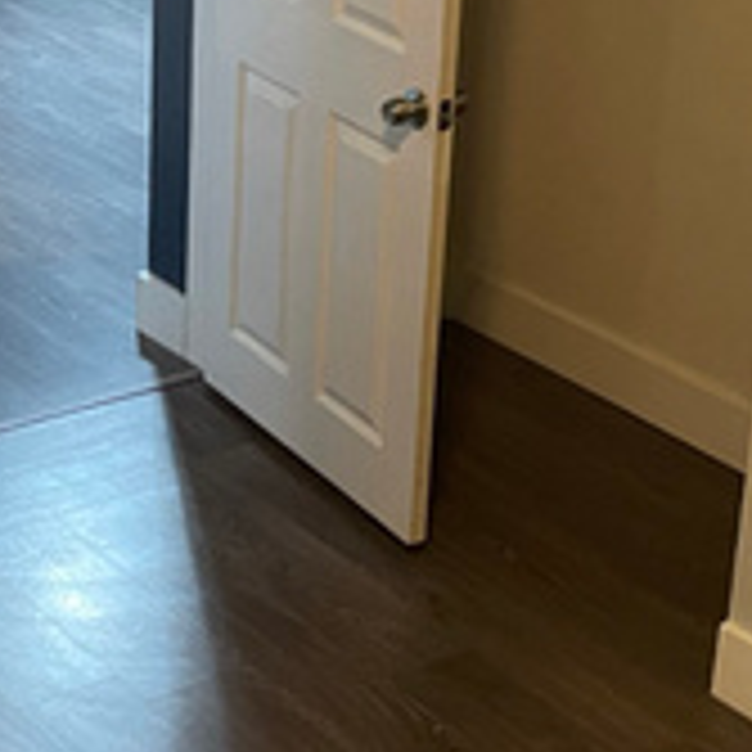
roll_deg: -0.7
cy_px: 216
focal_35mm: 88
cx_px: 144
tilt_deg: -21.1
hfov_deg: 19.5
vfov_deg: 19.6
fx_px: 2163
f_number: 1.6
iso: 500
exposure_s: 1/30
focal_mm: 4.2
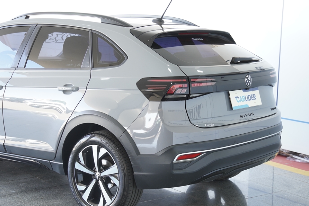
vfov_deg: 19.3
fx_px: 606
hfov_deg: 28.6
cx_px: 166
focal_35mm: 71
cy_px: 112
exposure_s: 1/80
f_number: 2.8
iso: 250
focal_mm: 41
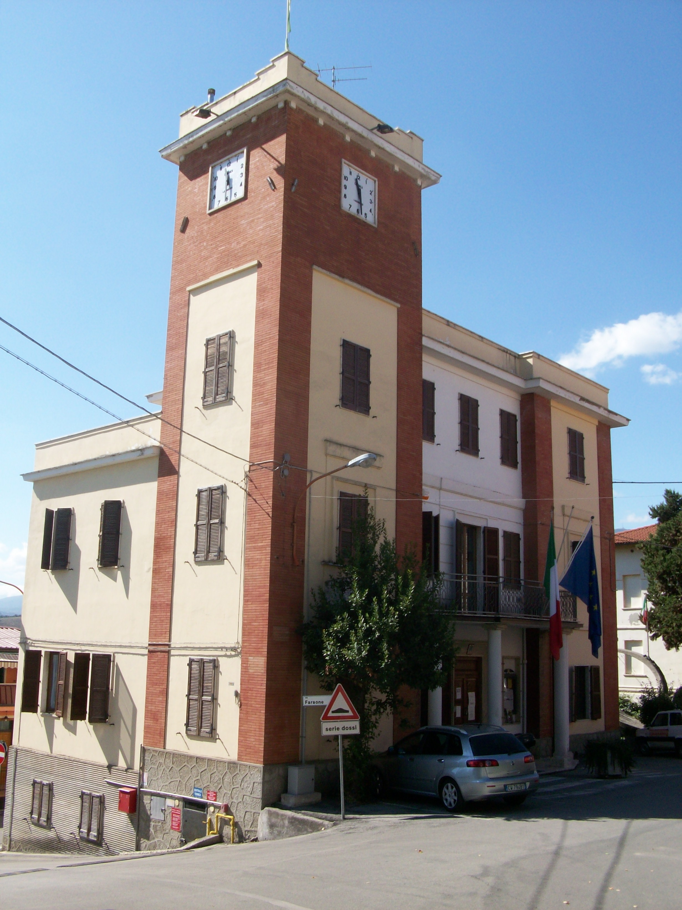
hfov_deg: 41.8
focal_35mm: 34
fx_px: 893
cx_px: 341
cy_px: 455
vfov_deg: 54.0
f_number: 5.5
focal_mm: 5.7
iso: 64
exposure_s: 1/266
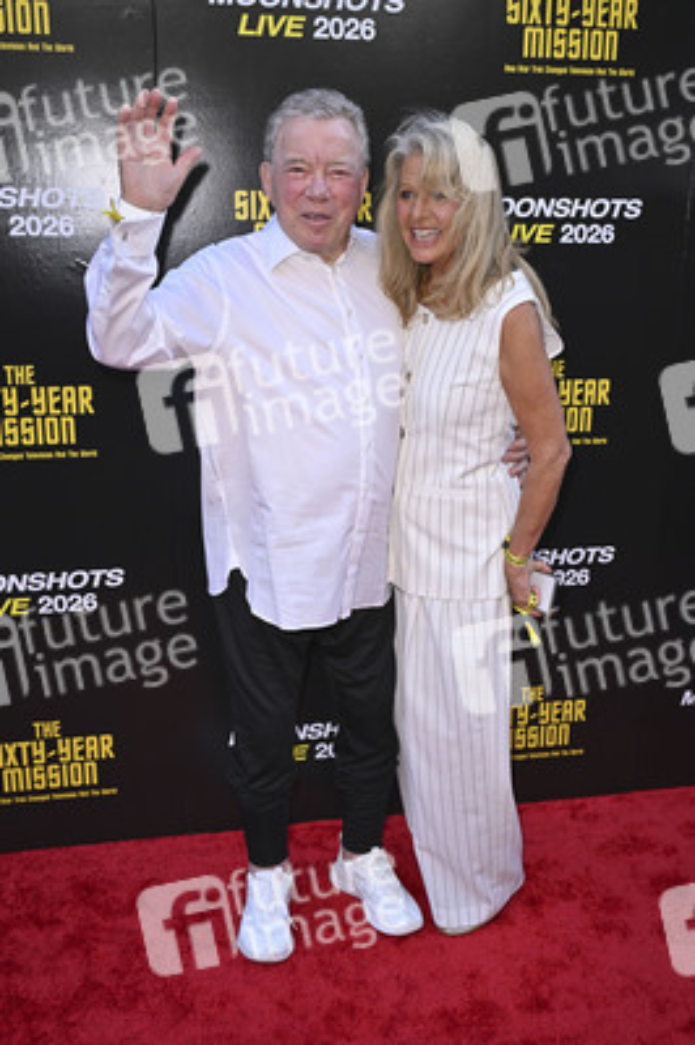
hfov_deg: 37.8
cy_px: 522
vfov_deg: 54.5
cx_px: 348
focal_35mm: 35
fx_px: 1015
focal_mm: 35
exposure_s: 1/250
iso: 1000
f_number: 6.3
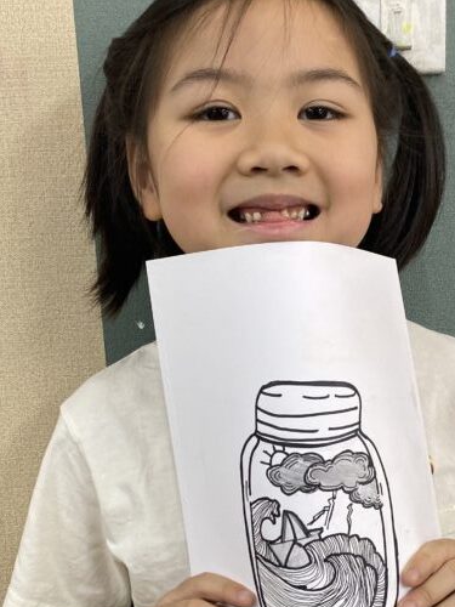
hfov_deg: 27.9
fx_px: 911
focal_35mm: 52
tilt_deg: -10.1
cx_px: 298
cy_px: 334
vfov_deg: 36.8
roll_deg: +2.2
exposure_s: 1/100
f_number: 1.8
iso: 125
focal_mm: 4.25
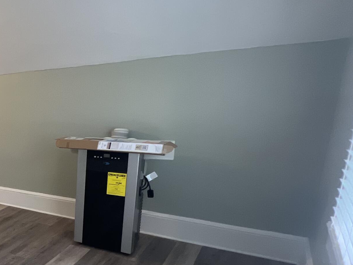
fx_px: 326
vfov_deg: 43.4
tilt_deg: -14.2
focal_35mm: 32
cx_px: -69
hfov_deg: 40.4
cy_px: 181
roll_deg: +3.0
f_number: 1.8
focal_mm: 1.57
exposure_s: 1/60
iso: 250
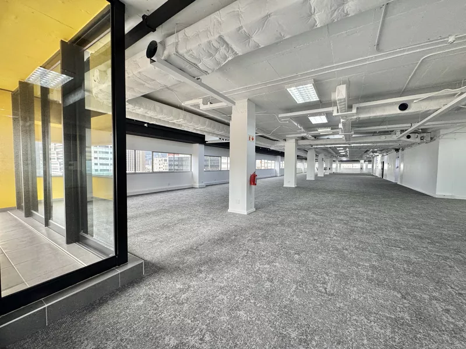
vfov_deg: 85.7
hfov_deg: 102.1
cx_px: 233
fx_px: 188
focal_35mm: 14
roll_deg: -0.5
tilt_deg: -3.0
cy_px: 174
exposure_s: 1/100
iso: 250
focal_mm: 2.22
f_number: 2.2
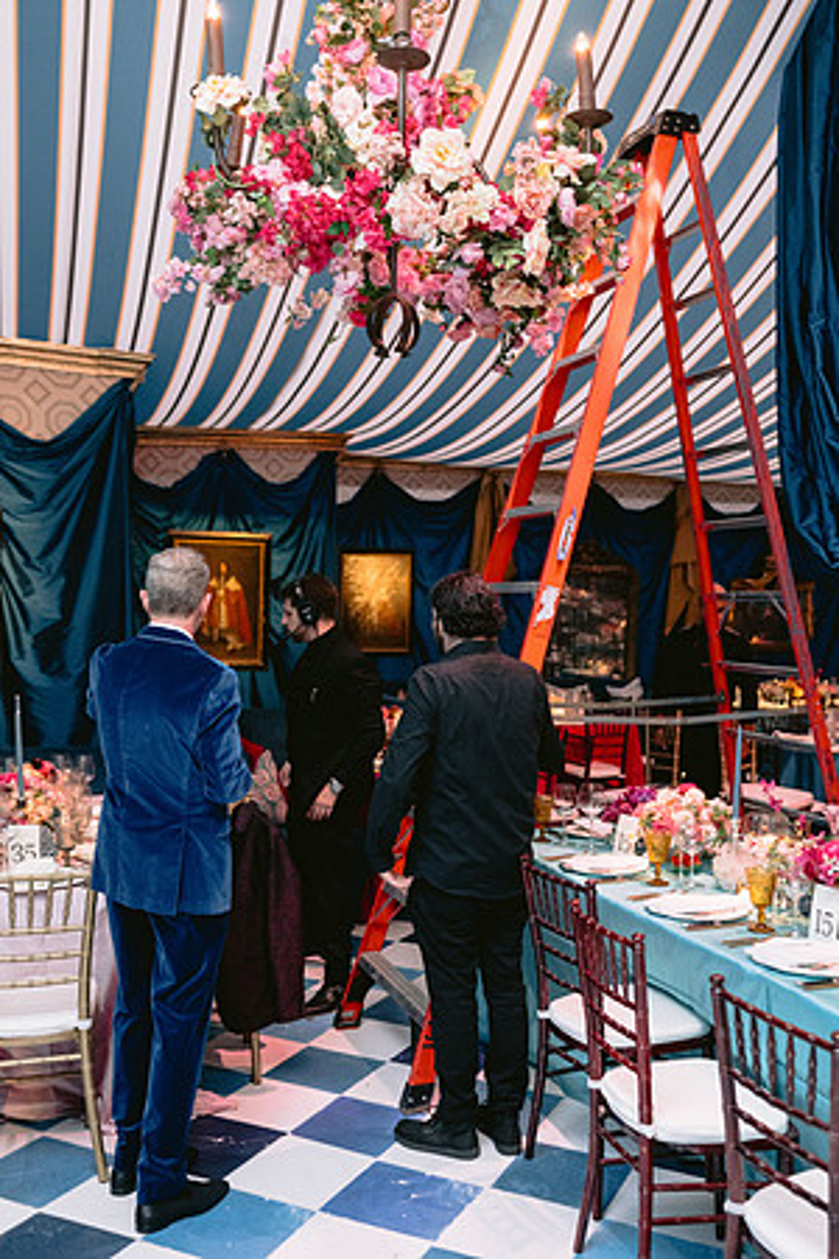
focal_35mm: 35
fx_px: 1223
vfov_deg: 54.4
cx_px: 420
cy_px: 630
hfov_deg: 37.9
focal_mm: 35
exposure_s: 1/100
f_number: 2.8
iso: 1600
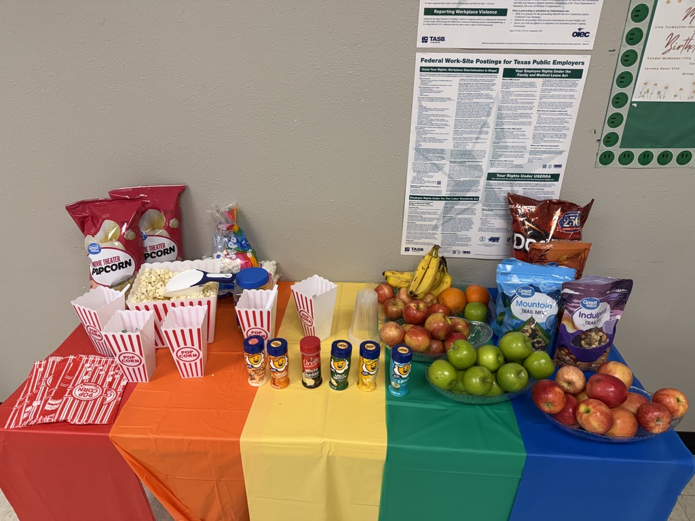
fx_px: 482
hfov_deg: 71.6
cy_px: 260
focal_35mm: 24
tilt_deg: -29.0
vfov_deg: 56.8
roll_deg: +0.7
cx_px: 348
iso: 200
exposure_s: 1/120
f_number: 1.78
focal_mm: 6.76
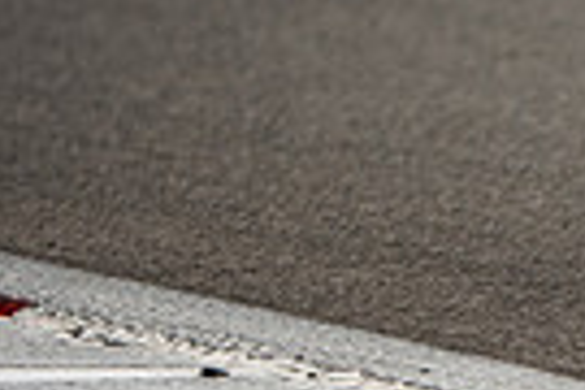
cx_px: 1135
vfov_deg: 1.1
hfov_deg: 1.6
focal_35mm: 1287
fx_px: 20912
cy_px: -349
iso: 320
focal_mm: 200
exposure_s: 1/4000
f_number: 2
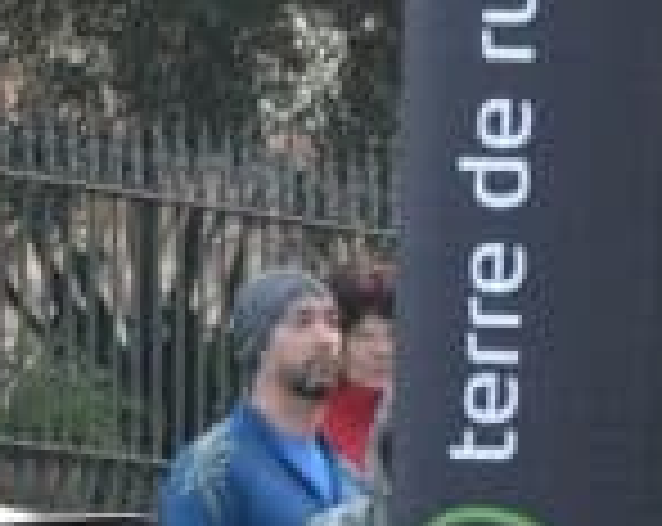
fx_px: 21626
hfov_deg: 1.8
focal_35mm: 1106
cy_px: 782
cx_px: 1166
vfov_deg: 1.4
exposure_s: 1/500
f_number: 5
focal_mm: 150
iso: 1100
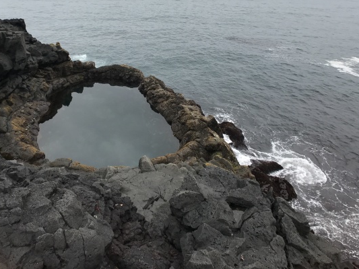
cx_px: 163
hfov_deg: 44.7
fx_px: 436
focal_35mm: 42
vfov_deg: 33.7
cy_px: 69
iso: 20
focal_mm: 3.99
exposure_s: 1/812
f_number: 1.8
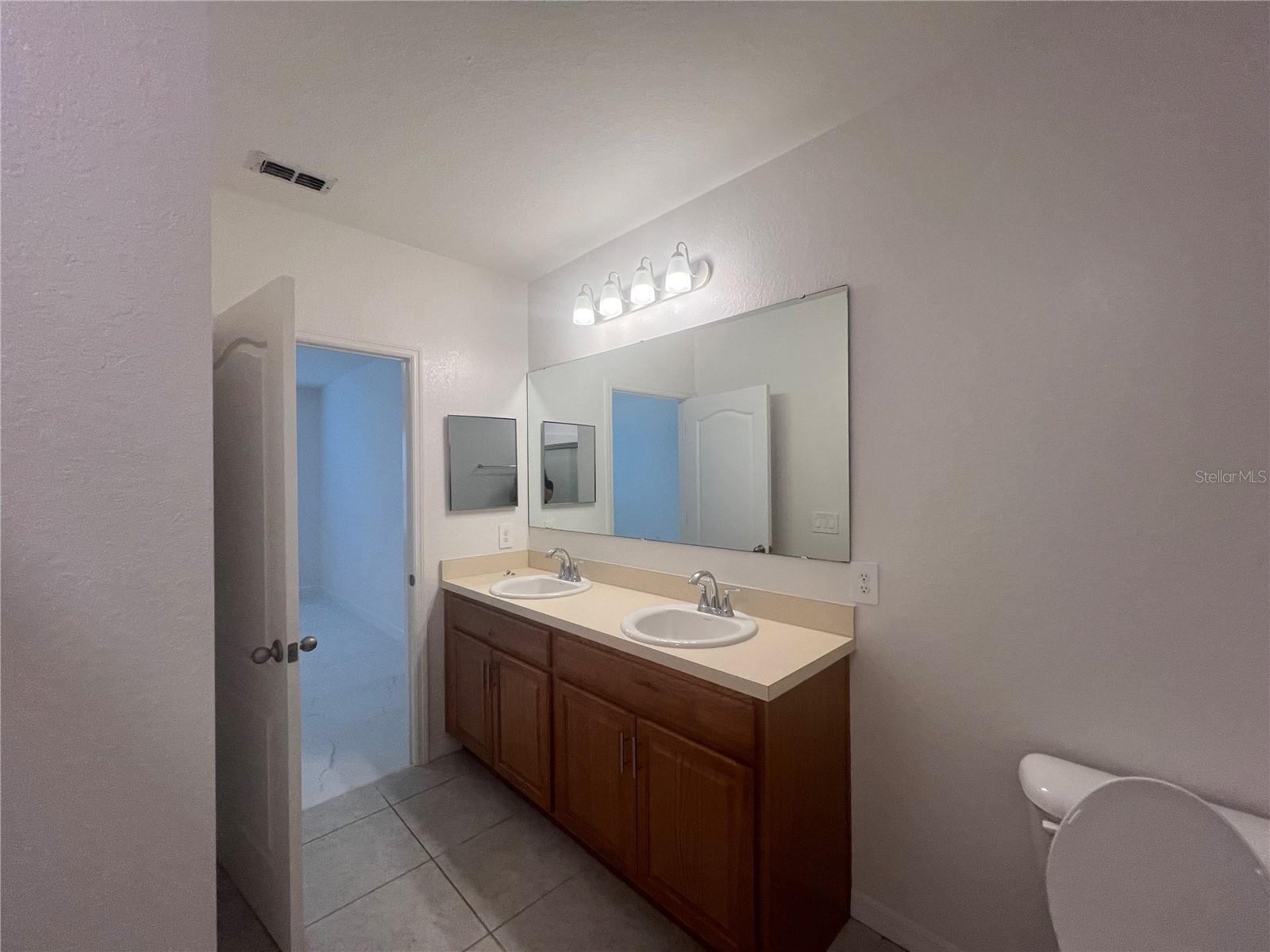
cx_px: 635
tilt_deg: -0.2
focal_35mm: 13
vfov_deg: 89.9
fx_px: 477
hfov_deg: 106.2
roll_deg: +0.0
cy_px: 476
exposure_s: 1/120
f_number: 1.8
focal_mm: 1.57
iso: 100
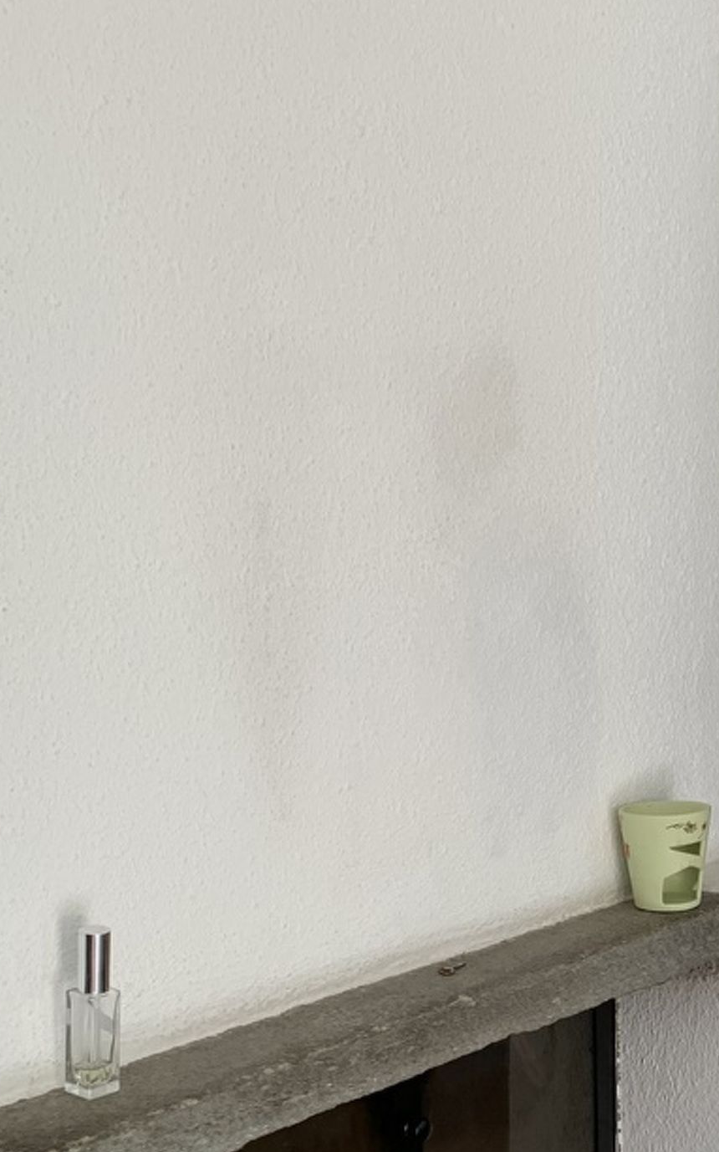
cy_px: 612
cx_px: 790
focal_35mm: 41
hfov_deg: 28.4
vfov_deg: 48.2
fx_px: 1286
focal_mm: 4.25
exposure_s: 1/121
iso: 64
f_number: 1.8
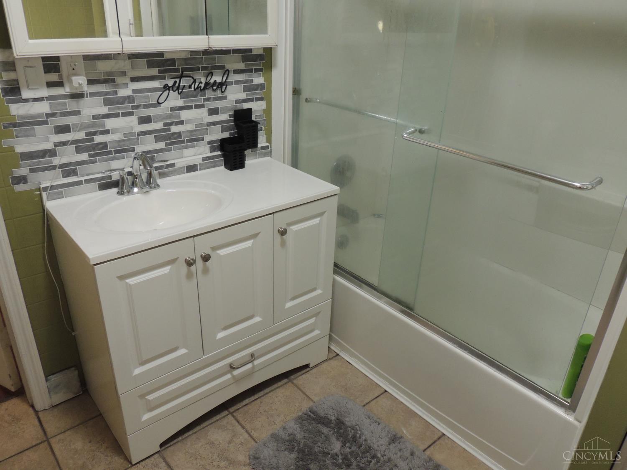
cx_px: 314
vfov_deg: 49.7
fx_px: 507
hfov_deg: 63.4
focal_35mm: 28
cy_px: 235
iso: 400
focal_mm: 4.9
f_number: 3.1
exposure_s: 1/30
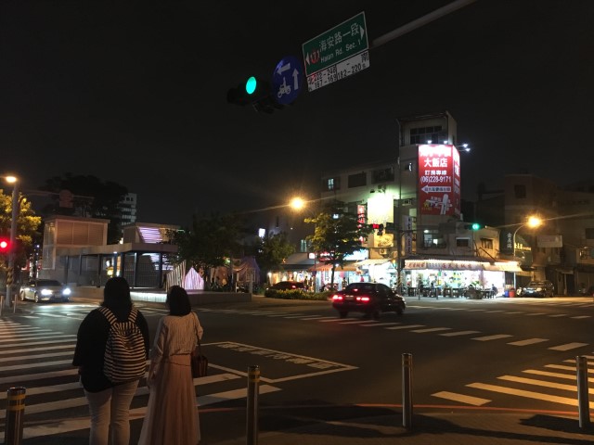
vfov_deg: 48.2
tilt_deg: +5.9
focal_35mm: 29
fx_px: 498
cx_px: 297
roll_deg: +0.2
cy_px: 222
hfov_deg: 61.7
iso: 250
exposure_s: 1/15
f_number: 2.2
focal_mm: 4.15
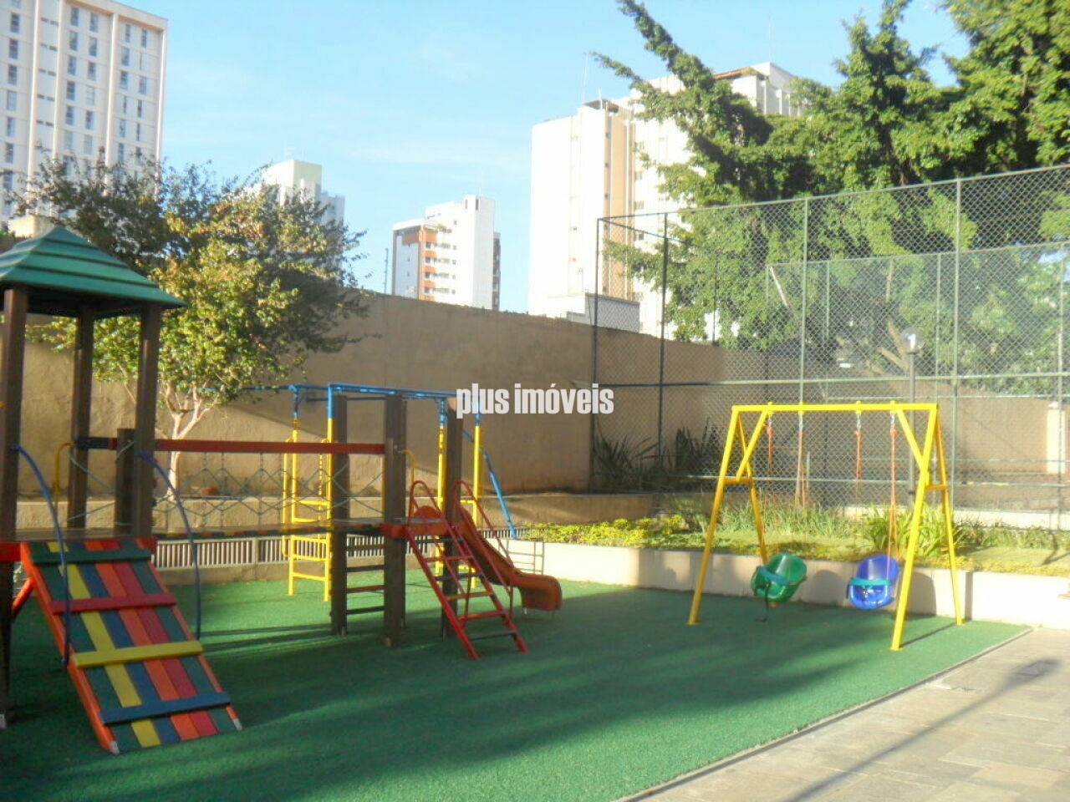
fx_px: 1082
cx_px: 535
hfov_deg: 52.6
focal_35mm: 35
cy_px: 401
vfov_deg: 40.7
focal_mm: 6.3
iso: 80
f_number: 3
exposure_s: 1/500
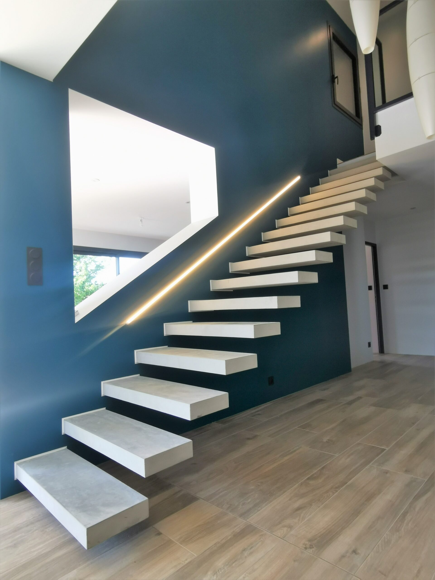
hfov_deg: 63.4
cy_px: 290
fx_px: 352
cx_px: 218
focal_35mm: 21
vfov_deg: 79.0
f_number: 2.2
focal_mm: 2.35
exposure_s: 1/50
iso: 64
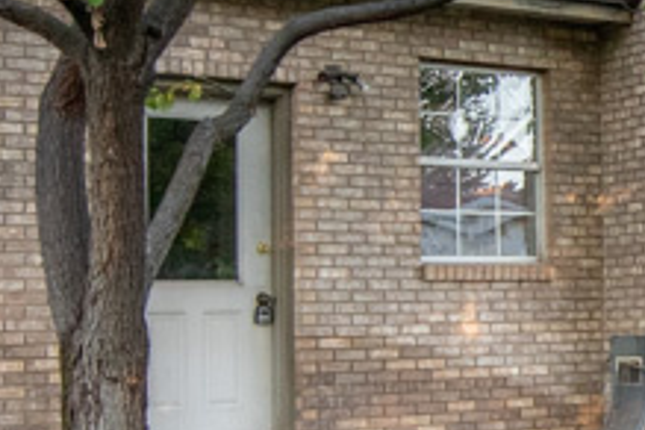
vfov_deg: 14.9
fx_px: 1648
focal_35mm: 92
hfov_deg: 20.1
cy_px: 236
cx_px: 866
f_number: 2.8
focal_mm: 14
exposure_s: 1/750
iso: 800
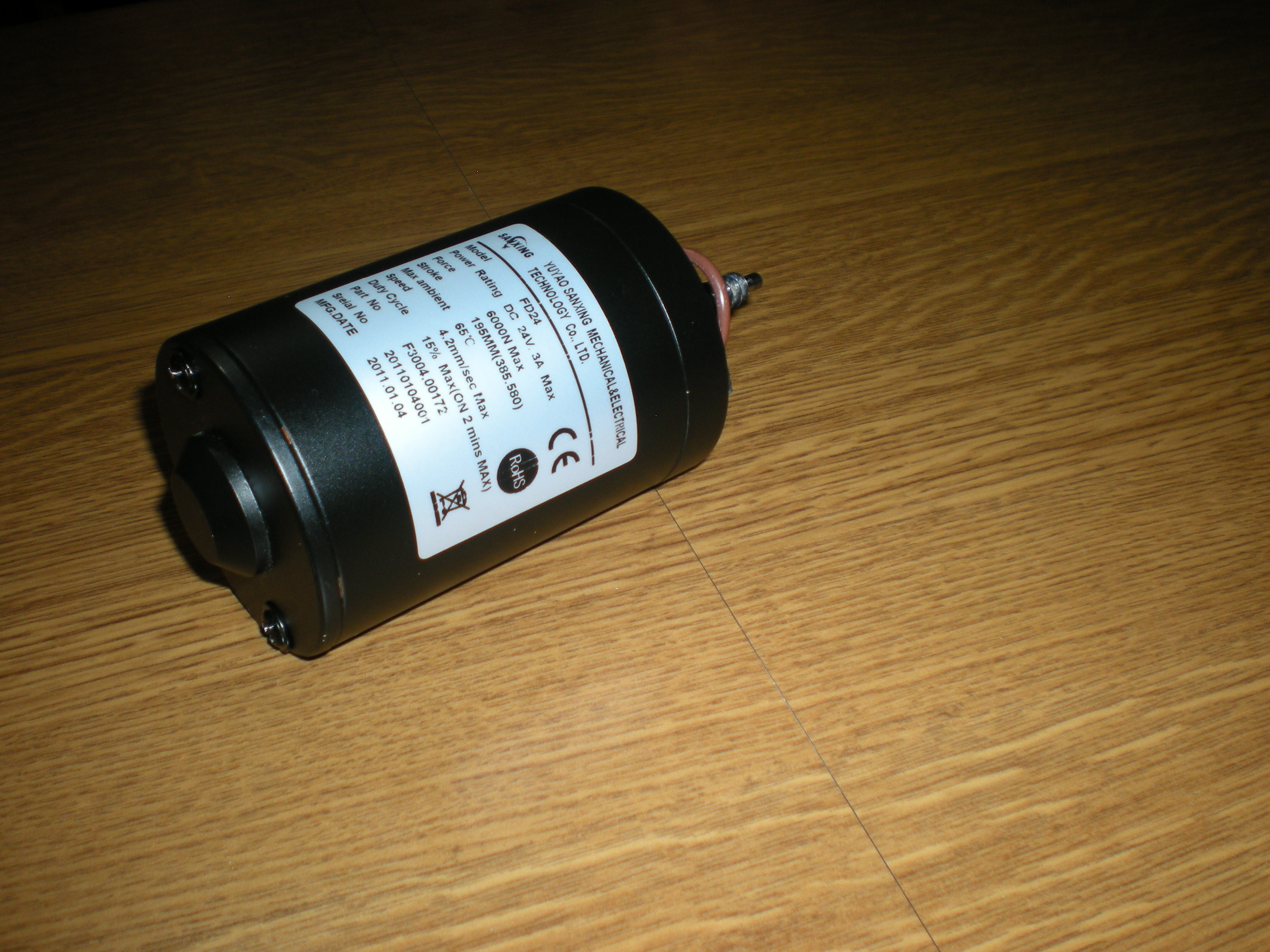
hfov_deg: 49.0
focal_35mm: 38
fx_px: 1394
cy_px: 476
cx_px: 635
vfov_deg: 37.7
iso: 64
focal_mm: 6.3
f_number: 3.1
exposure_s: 1/60
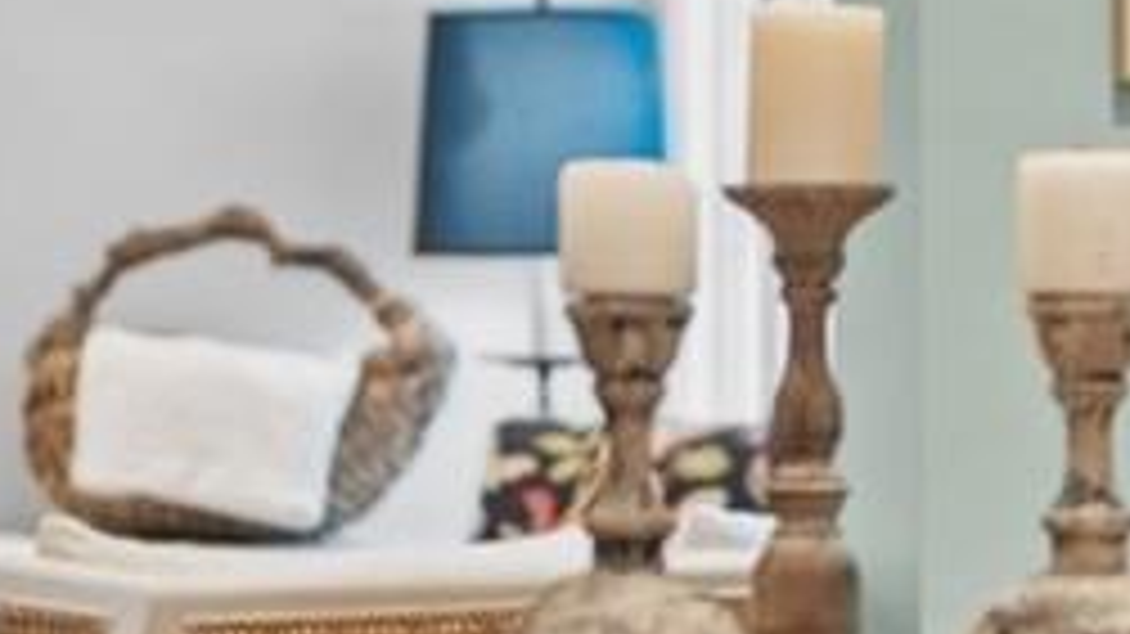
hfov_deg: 10.0
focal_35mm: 214
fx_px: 6410
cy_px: 97
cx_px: 990
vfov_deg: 5.7
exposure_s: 1/60
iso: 400
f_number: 2
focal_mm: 50
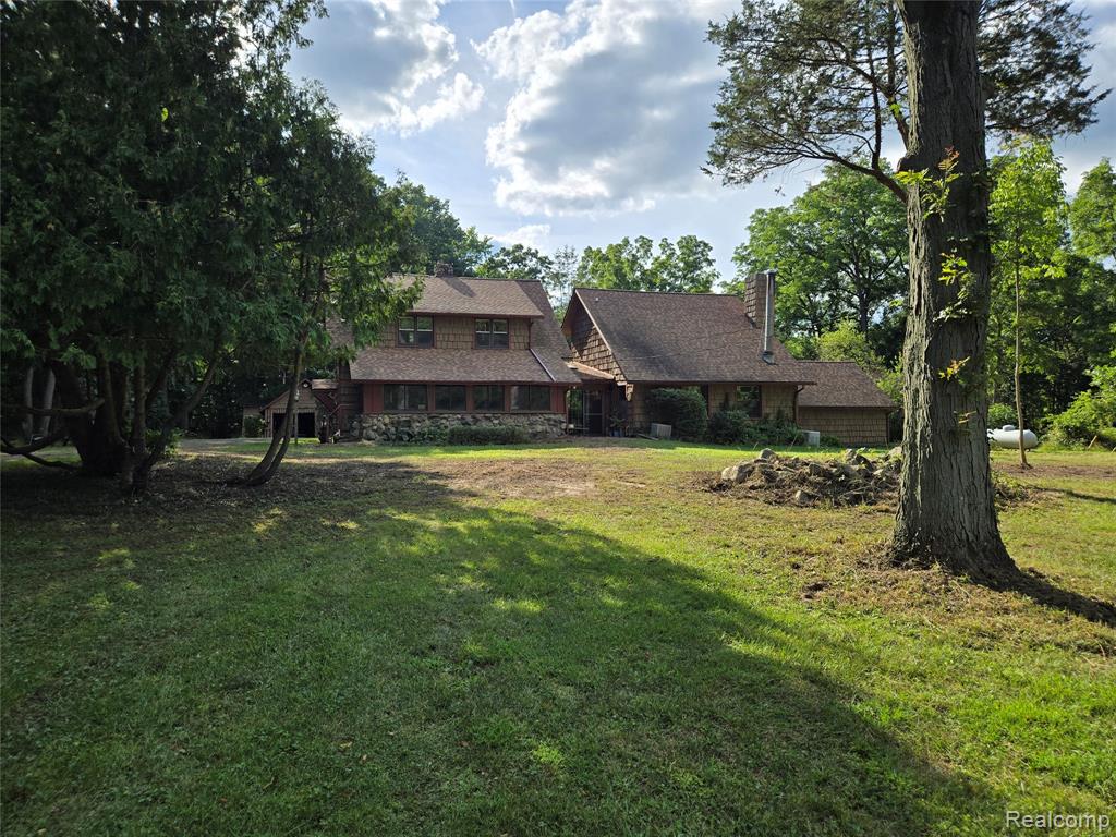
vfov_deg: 58.9
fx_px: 742
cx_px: 558
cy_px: 418
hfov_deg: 73.9
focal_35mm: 23
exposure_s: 1/2378
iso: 25
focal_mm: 5.4
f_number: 1.8
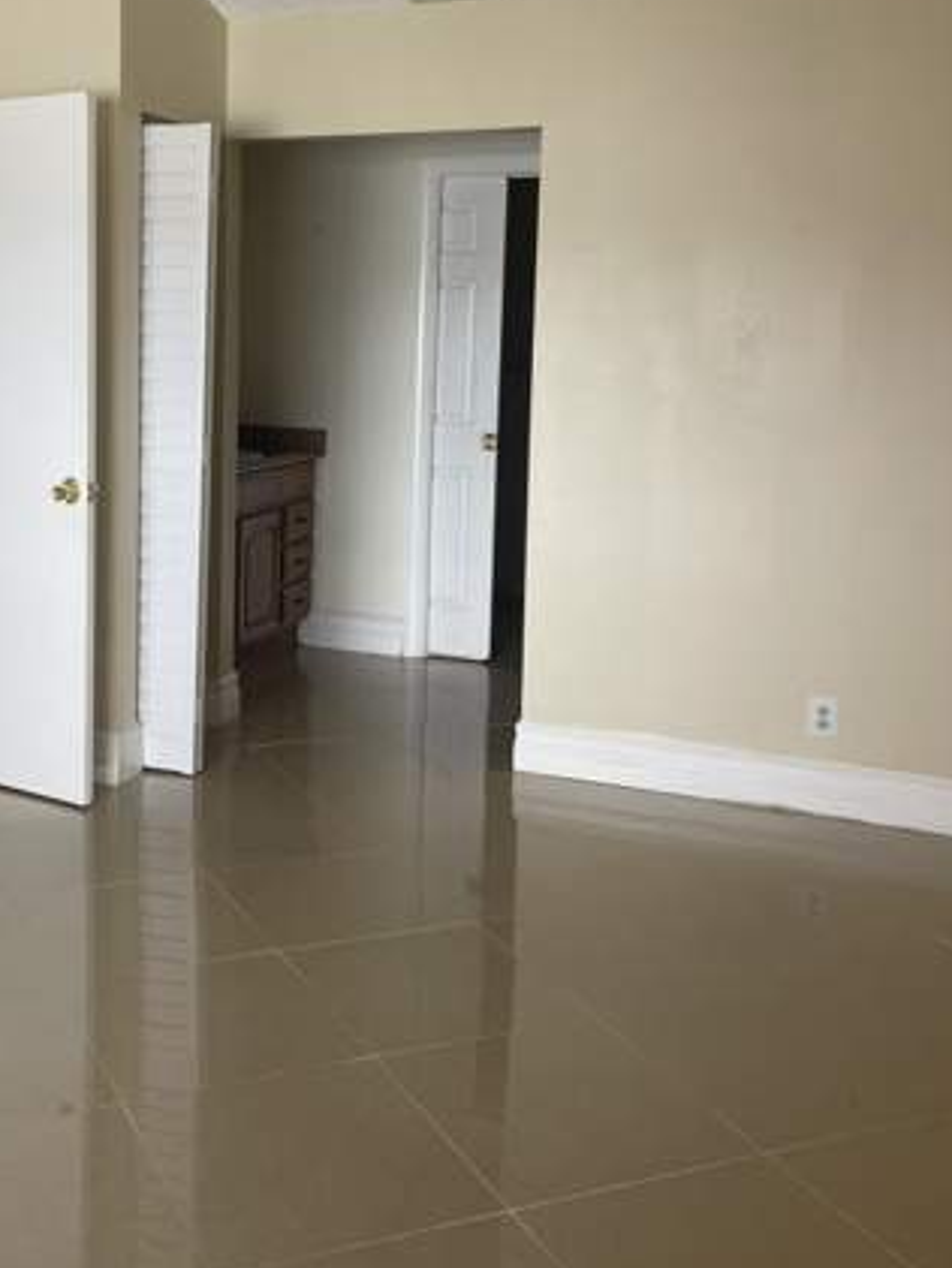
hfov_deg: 37.0
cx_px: 259
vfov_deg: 48.2
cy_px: 434
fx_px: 1393
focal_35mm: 38
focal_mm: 5.1
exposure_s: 1/111
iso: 125
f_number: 1.6
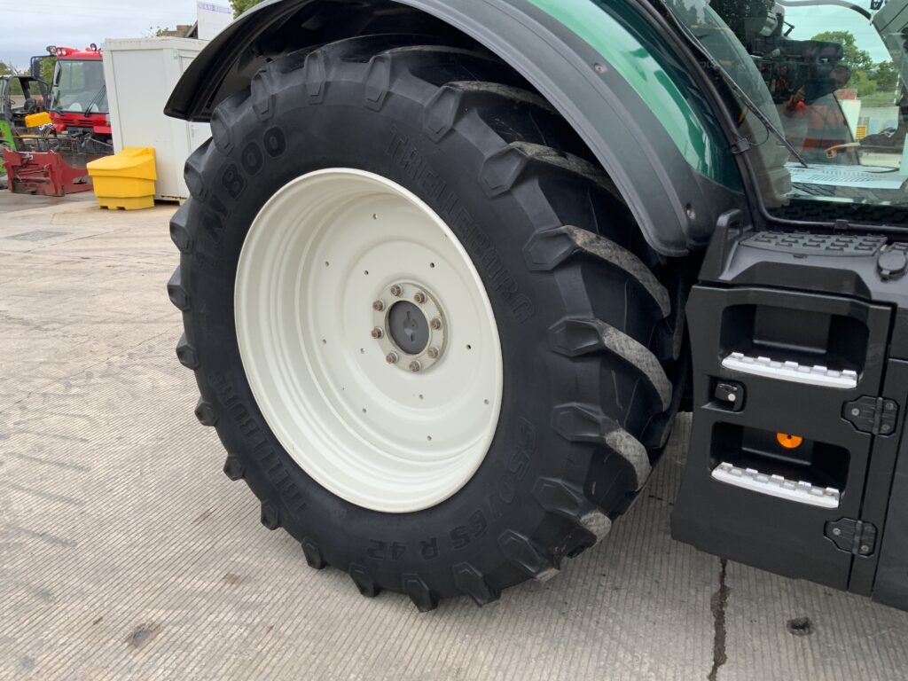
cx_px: 454
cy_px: 340
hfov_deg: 61.7
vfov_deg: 48.2
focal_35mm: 29
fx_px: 761
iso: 16
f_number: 1.8
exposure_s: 1/122
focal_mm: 3
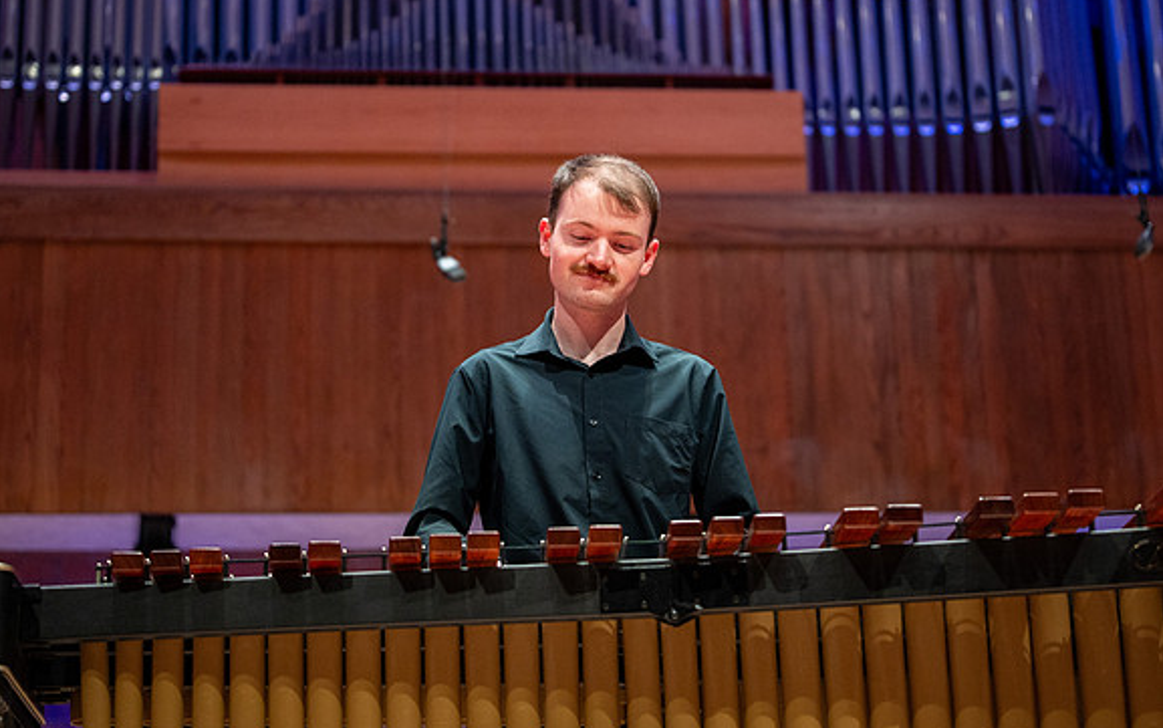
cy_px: 300
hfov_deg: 24.1
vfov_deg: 15.2
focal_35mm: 86
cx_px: 605
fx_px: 2727
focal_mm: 70
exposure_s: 1/320
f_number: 2.8
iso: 2000
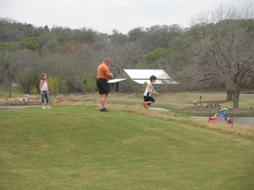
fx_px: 888
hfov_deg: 16.3
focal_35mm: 121
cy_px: 95
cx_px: 127
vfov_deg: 12.2
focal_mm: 21.2
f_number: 5.3
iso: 157
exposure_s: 1/120
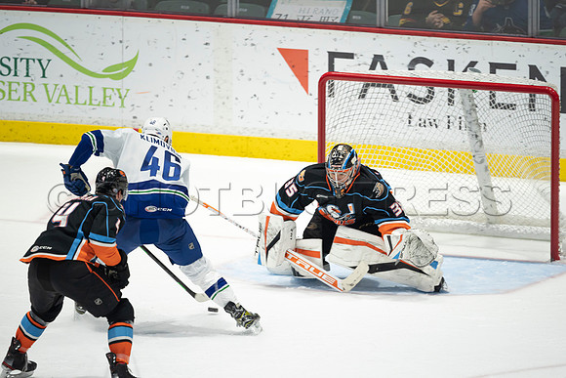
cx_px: 283
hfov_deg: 3.4
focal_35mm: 609
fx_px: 9584
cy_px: 189
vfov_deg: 2.3
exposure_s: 1/640
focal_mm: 600
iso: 1600
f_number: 4
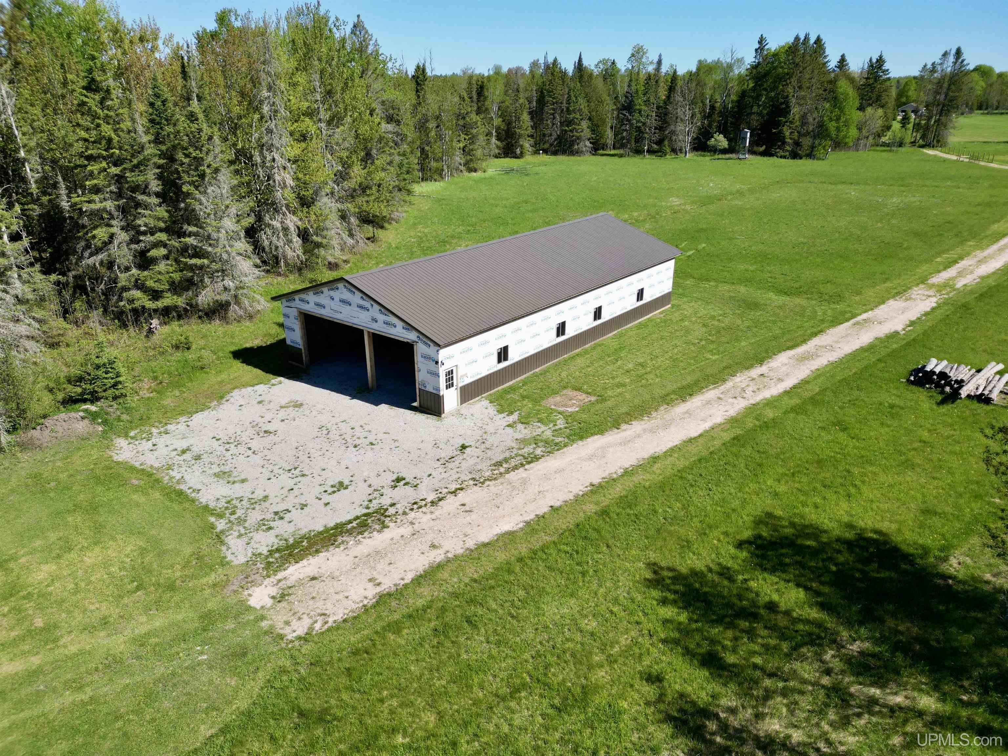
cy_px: 378
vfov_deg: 56.8
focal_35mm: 24
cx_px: 504
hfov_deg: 71.6
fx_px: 699
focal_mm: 6.72
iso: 110
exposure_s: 1/2500
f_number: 1.7
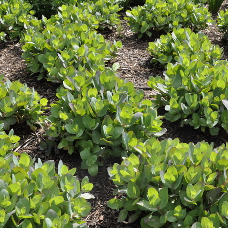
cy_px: 114
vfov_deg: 21.4
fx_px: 604
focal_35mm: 81
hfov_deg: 21.3
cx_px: 141
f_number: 11
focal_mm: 42
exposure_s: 1/125
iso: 200
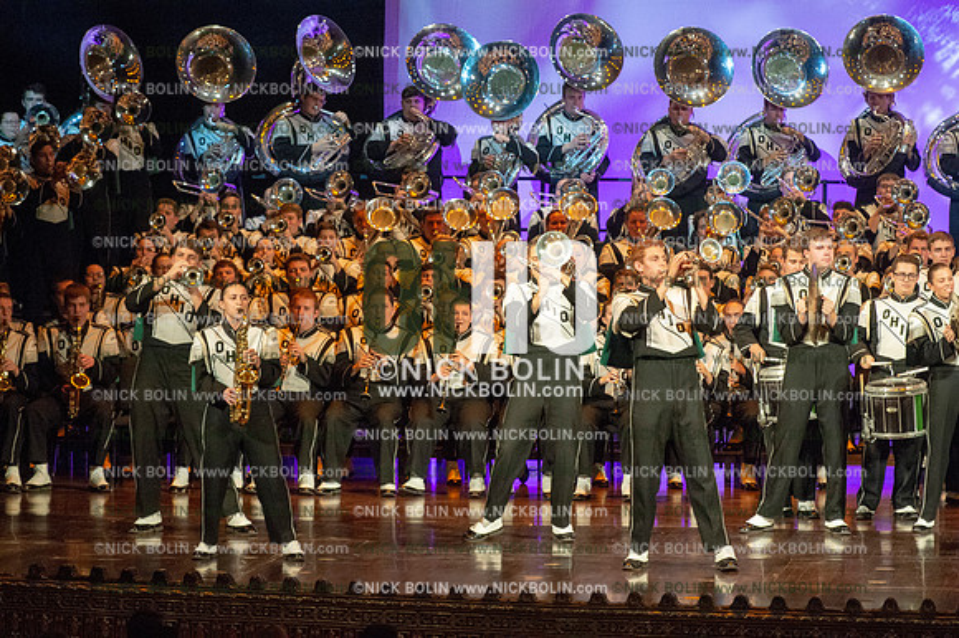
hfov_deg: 10.6
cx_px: 480
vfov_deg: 7.0
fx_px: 5191
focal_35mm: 195
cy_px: 319
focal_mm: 195
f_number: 5.6
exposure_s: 1/320
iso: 8000
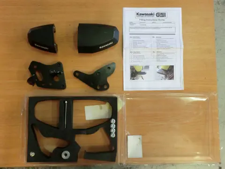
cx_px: 112
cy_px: 84
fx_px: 208
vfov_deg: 44.2
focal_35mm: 32
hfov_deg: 56.8
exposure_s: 1/60
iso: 400
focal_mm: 5.8
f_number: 3.5
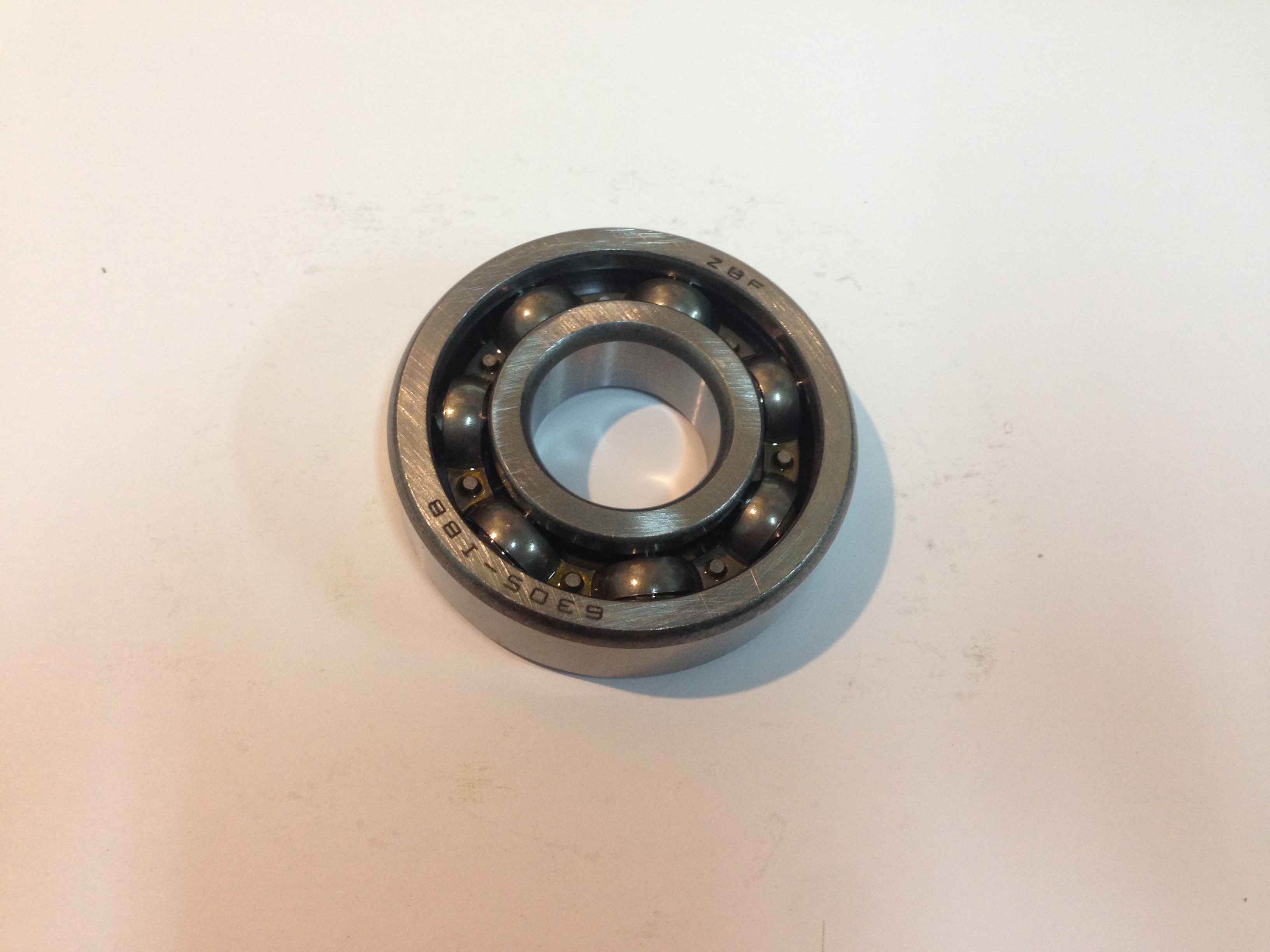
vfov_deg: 42.9
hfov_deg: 55.4
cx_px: 635
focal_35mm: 33
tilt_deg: -64.0
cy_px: 476
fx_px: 1211
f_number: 2.4
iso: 100
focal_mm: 4.12
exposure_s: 1/20
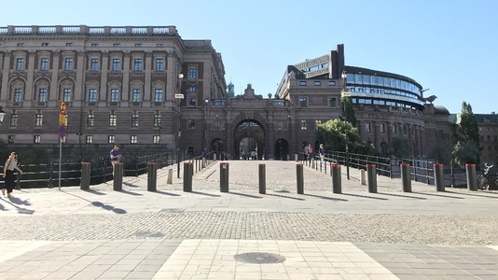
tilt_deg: +10.1
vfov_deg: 36.2
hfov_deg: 61.0
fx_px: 422
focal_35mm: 32
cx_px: 238
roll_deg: +0.9
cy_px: 87
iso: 20
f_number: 1.8
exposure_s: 1/1294
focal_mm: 3.99
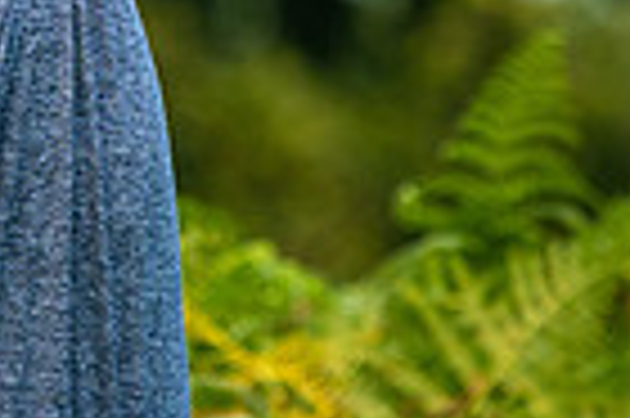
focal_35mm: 1864
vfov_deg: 0.7
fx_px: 32582
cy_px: -436
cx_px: -315
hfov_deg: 1.1
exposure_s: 1/800
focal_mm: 300
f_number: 5.6
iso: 200
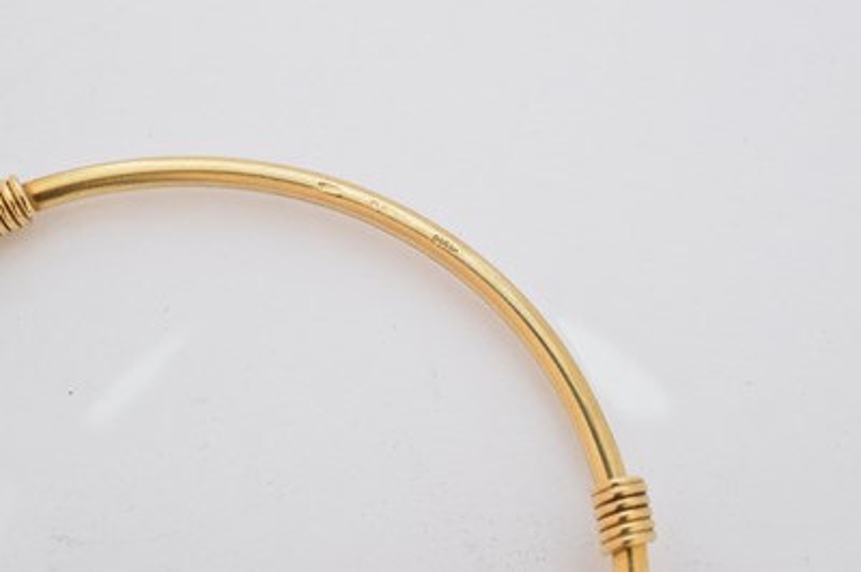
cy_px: 286
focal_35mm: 60
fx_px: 1434
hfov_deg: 33.4
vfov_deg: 22.6
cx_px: 430
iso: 100
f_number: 20
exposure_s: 8
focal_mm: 40
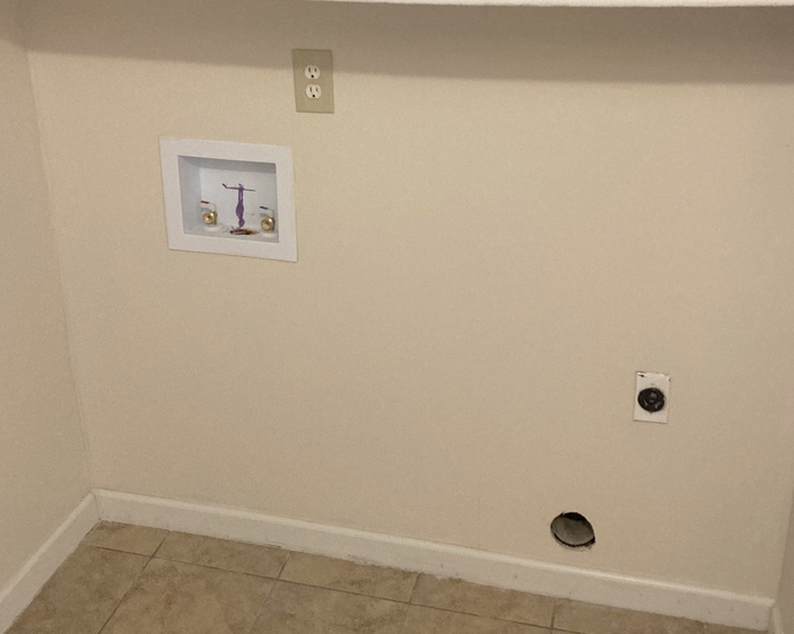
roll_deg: +2.5
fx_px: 987
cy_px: 237
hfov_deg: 43.8
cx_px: 395
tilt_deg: -19.3
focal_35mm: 42
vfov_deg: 35.5
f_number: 1.8
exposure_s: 1/40
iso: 320
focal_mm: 3.99
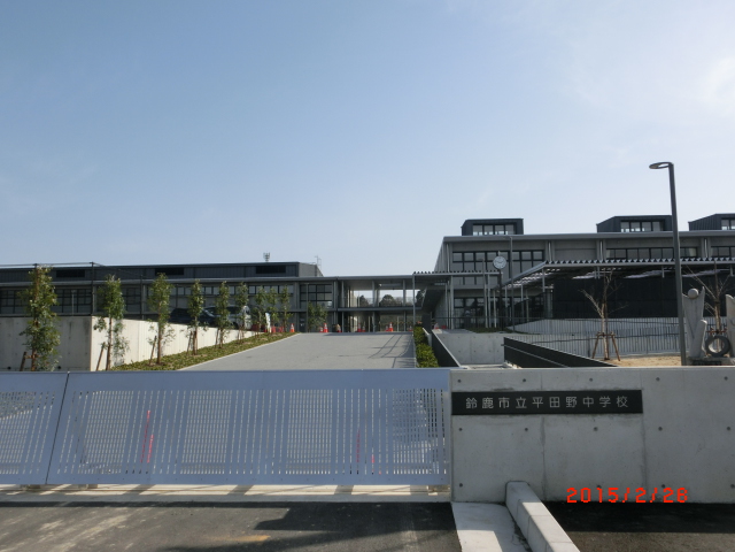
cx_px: 368
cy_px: 276
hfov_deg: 60.0
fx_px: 637
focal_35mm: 30
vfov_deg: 46.8
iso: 80
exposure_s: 1/200
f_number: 8.9
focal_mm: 5.36
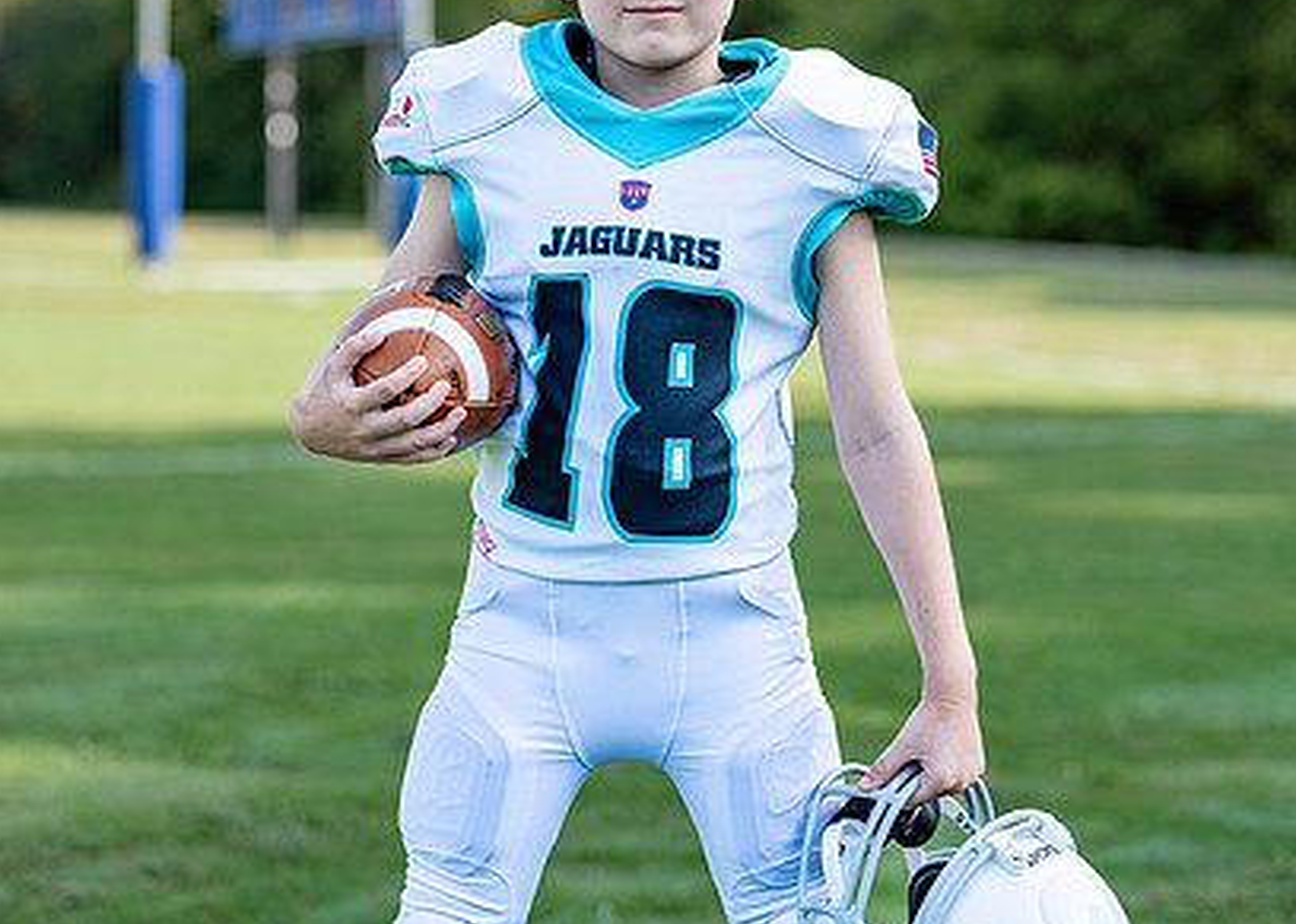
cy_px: 206
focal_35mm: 91
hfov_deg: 21.9
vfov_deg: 15.6
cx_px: 680
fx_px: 3348
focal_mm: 50
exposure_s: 1/1250
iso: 100
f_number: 1.8
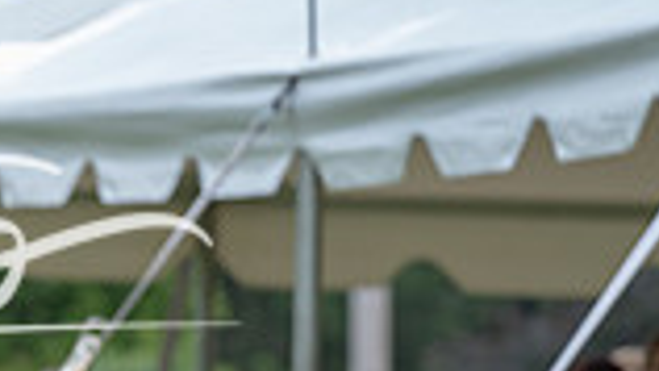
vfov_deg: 2.0
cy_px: 548
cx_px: -492
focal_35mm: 600
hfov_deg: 3.6
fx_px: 10488
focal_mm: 156
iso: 400
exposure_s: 1/1000
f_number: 4.5
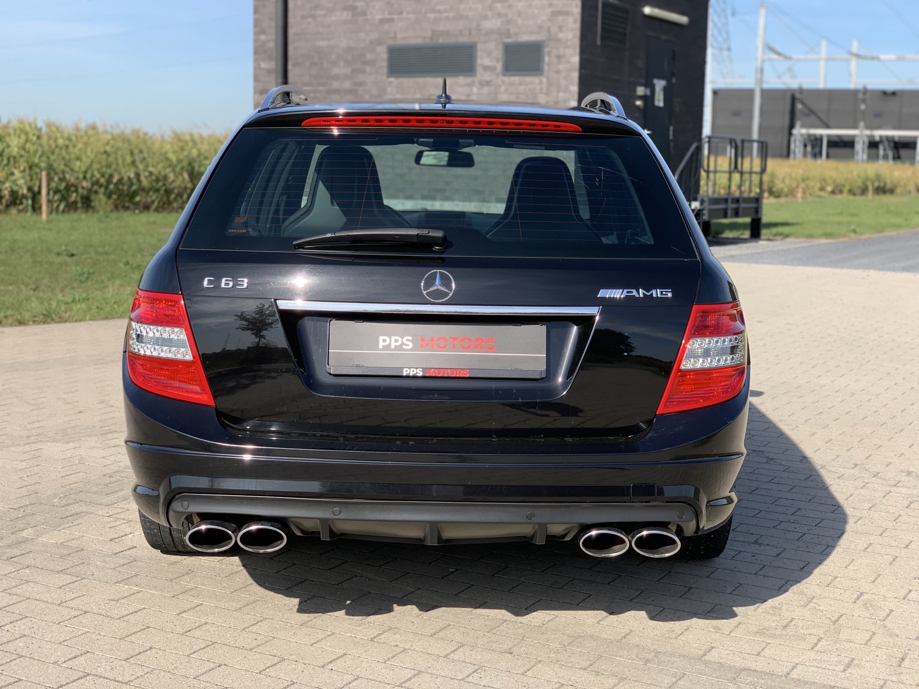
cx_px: 460
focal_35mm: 52
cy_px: 344
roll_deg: -1.7
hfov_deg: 36.8
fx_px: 1381
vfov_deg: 28.0
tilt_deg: -6.6
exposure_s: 1/592
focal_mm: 6
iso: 16
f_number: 2.4
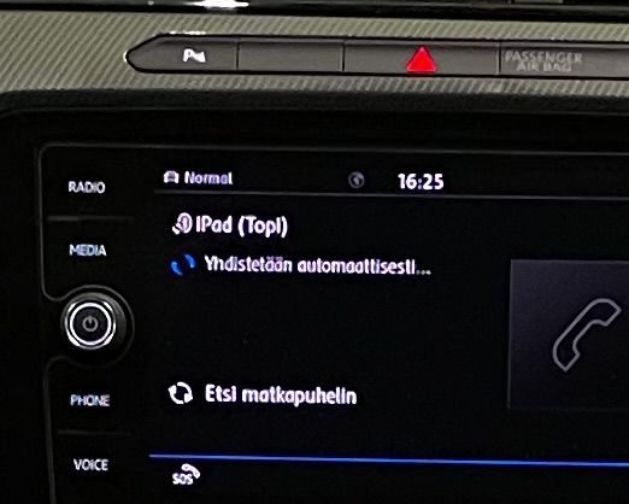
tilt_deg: -31.5
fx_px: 3650
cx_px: 434
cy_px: 872
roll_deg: +0.8
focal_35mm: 196
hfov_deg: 9.8
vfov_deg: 7.7
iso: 200
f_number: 1.6
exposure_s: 1/50
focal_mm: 4.2
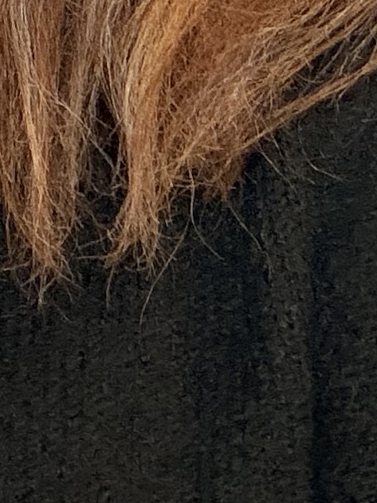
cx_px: 25
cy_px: -350
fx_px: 2133
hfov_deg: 10.0
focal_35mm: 147
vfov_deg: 12.5
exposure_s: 1/30
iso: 320
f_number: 1.9
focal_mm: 2.71
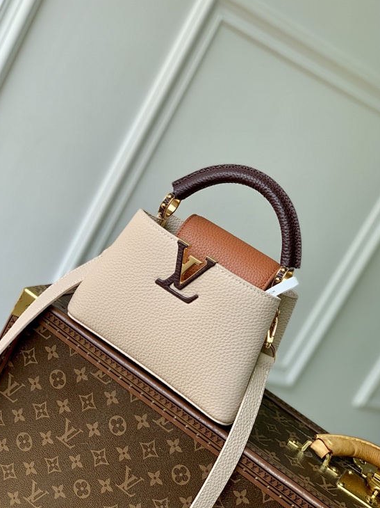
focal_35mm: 57
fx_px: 835
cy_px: 263
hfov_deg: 25.6
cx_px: 189
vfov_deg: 33.8
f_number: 2.4
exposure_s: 1/201
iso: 16
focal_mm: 6
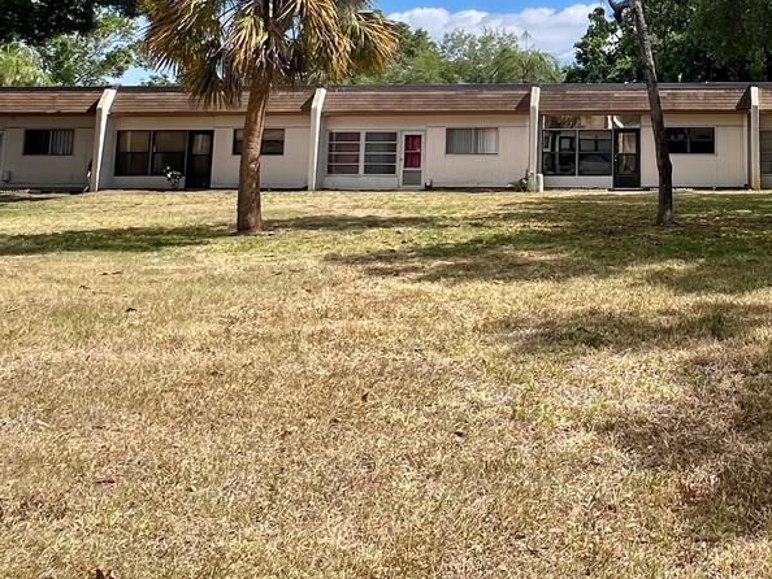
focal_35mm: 35
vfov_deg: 37.8
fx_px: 781
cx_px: 664
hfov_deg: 48.2
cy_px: 48
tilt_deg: +6.9
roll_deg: +0.0
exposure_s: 1/1233
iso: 32
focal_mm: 1.57
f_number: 1.8
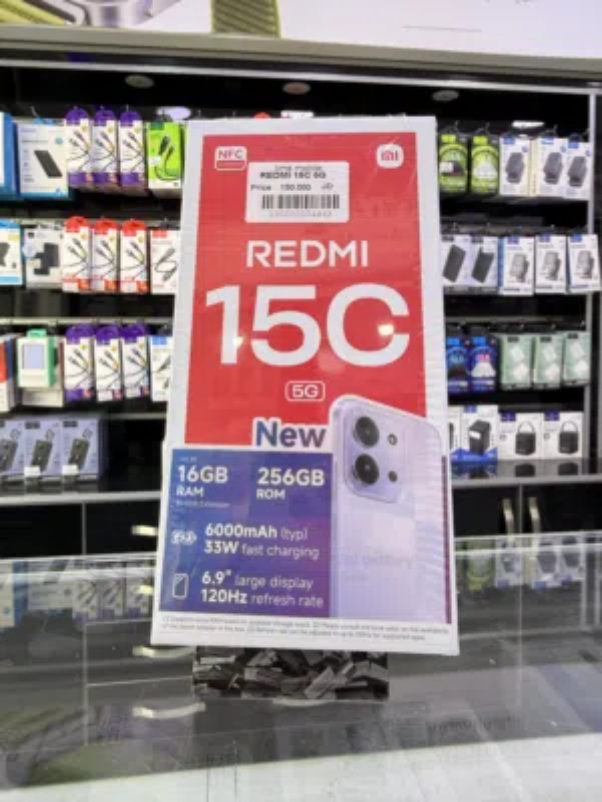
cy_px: 401
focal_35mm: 24
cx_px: 301
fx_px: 557
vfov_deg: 71.6
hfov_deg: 56.8
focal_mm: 2.22
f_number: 2.2
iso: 50
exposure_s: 1/100
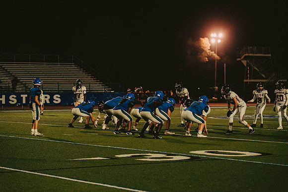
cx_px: 144
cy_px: 96
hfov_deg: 18.6
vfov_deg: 12.5
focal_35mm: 110
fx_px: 880
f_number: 2.8
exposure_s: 1/1000
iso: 2500
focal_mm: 110
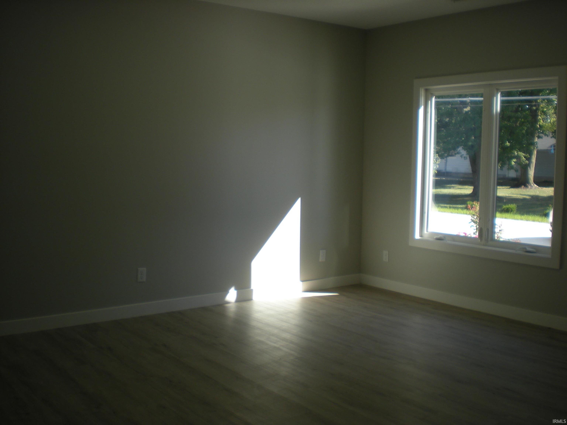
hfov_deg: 49.0
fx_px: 622
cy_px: 212
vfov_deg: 37.7
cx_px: 284
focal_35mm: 38
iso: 64
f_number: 3.1
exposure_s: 1/140
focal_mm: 6.3
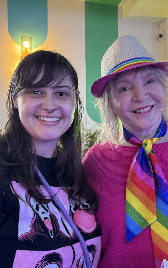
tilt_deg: -0.7
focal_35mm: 34
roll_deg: +0.5
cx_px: 105
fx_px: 249
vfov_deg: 56.7
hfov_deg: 37.0
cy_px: 134
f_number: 1.78
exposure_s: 1/29
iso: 1250
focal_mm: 6.76
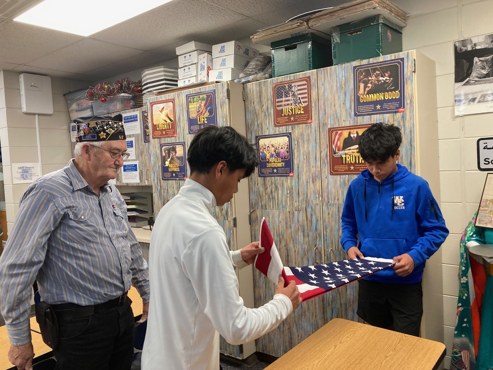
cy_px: 185
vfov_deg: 49.7
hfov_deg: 63.4
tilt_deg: -1.7
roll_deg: +2.8
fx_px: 399
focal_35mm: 28
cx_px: 246
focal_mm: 3.99
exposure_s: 1/60
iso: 125
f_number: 1.8
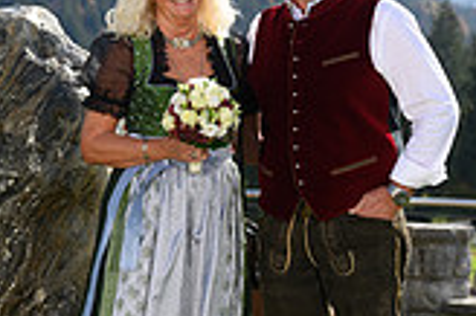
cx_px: 113
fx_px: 2008
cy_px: 116
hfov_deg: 13.5
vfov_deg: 9.0
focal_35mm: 152
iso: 100
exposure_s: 1/1000
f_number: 3.5
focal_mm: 43
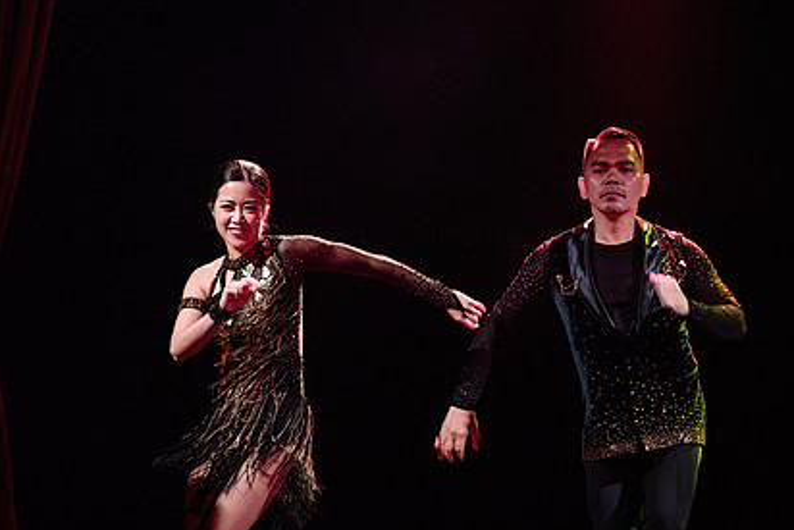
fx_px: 5383
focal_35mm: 244
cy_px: 296
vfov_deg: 5.6
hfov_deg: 8.4
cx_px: 389
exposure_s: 1/200
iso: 1600
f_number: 2.8
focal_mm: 145
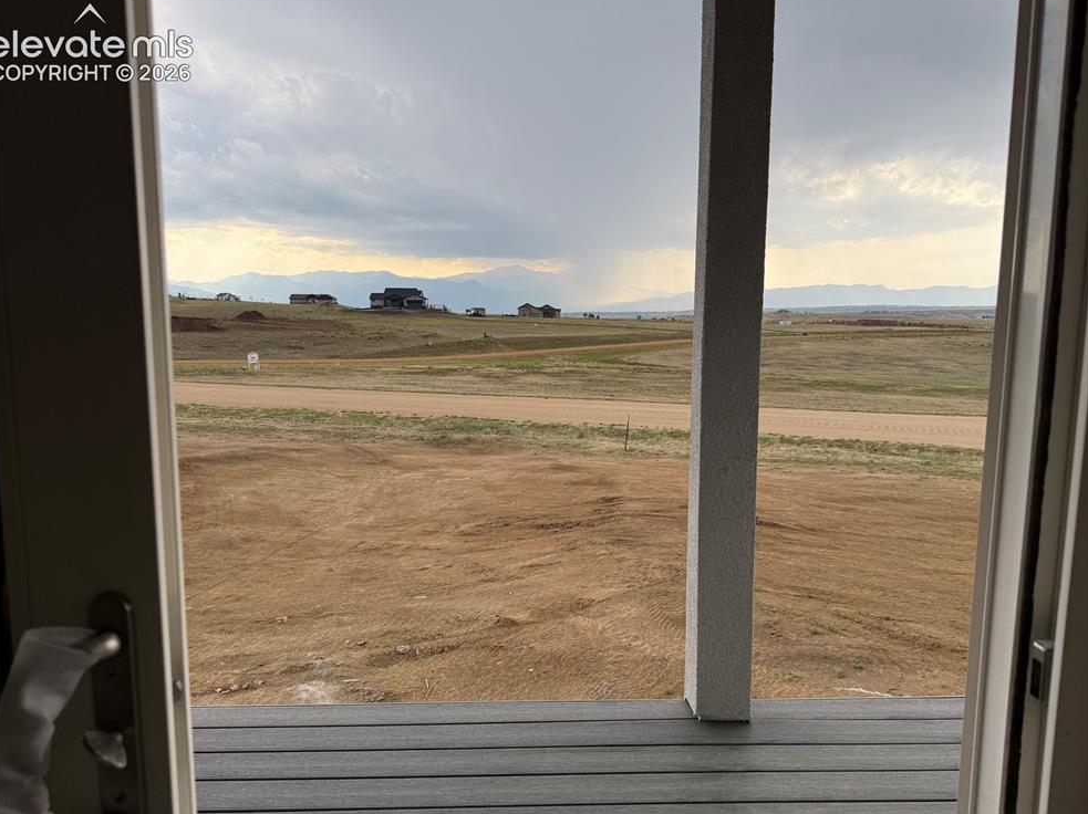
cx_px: 543
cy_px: 408
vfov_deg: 54.8
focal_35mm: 25
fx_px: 785
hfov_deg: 69.4
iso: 100
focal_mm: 6.76
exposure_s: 1/1250
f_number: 1.78
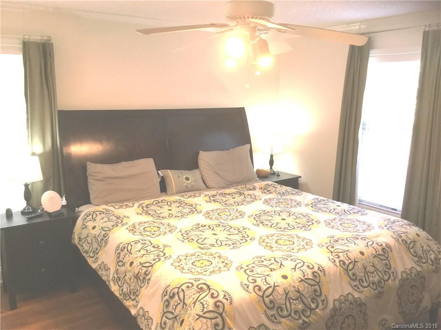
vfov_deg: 45.4
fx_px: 395
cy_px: 165
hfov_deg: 58.4
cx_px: 220
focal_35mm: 31
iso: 50
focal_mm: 3.3
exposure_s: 1/30
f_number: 2.4
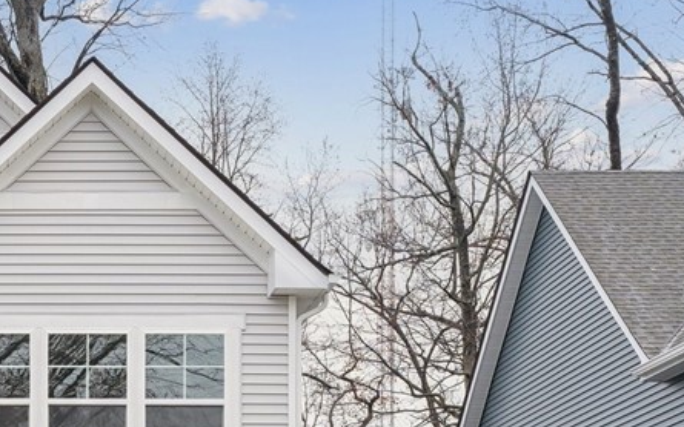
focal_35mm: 87
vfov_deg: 14.7
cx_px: -38
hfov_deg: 22.7
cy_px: 435
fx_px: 1622
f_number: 8
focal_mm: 35
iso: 500
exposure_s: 1/125
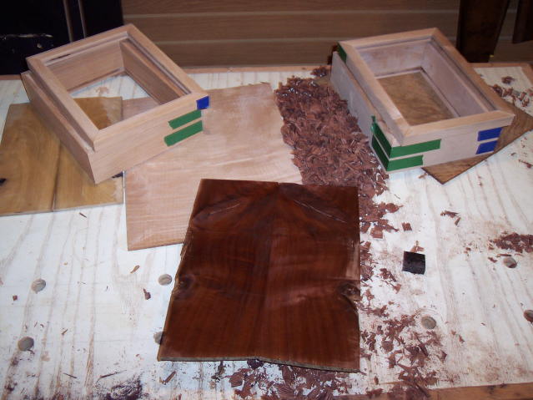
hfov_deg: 49.0
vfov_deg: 37.7
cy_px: 200
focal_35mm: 38
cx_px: 266
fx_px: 585
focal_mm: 8
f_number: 2.8
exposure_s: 1/30
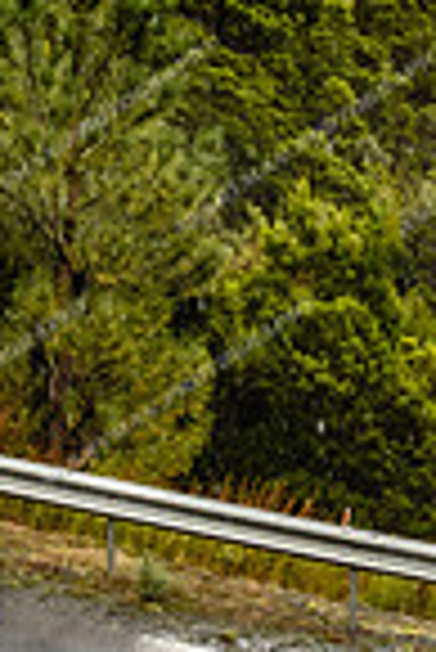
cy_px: 13
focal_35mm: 177
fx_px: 3208
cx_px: -216
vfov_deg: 11.5
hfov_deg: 7.6
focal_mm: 38
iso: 400
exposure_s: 1/800
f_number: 4.5
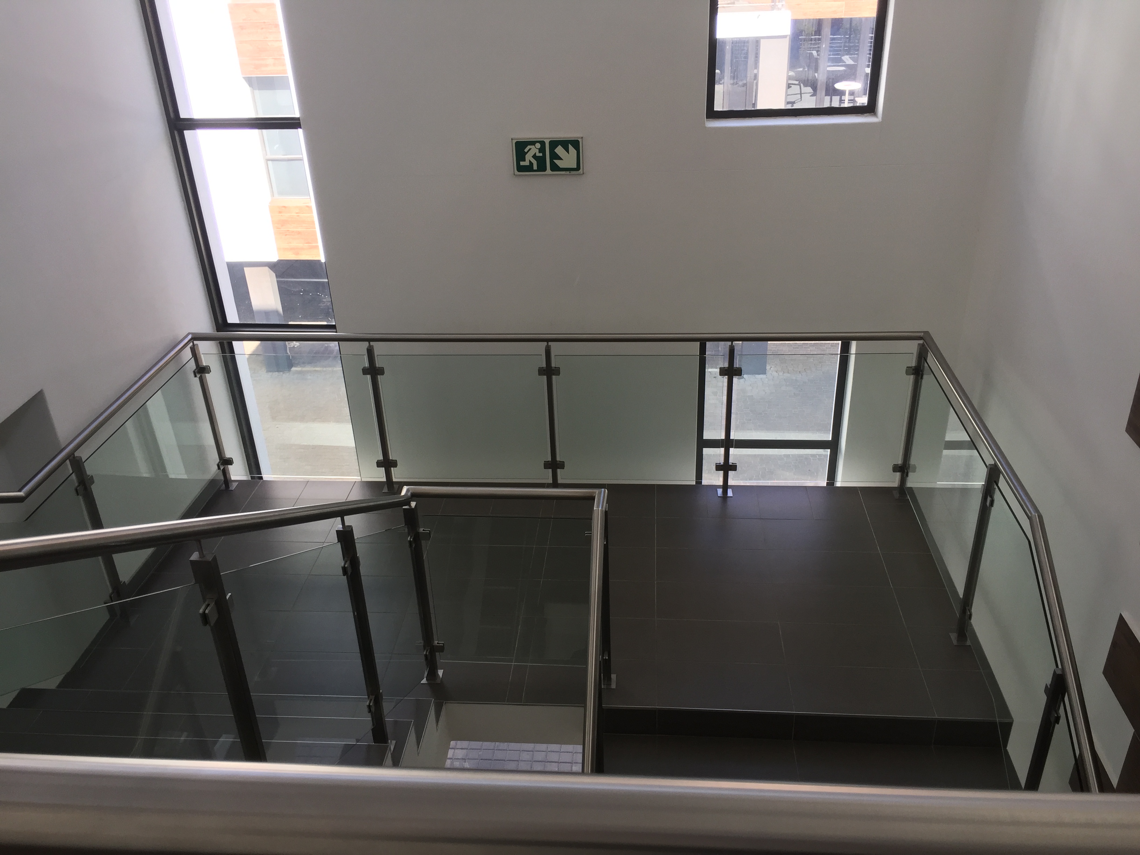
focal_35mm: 29
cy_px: 428
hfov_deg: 61.7
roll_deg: +1.7
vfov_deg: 48.2
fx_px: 955
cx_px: 570
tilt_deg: -27.7
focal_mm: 4.15
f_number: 2.2
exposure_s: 1/100
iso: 50
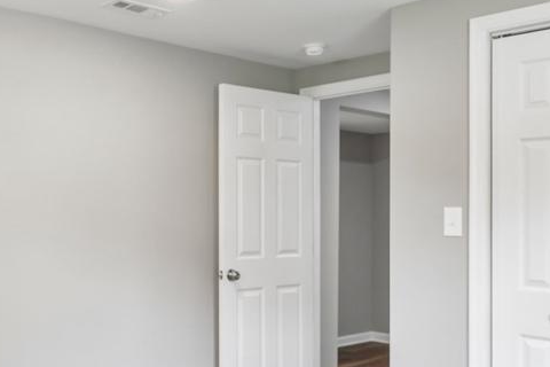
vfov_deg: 31.7
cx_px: 186
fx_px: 642
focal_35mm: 42
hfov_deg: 45.7
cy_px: 231
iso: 400
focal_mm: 14
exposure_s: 1/15
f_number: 8
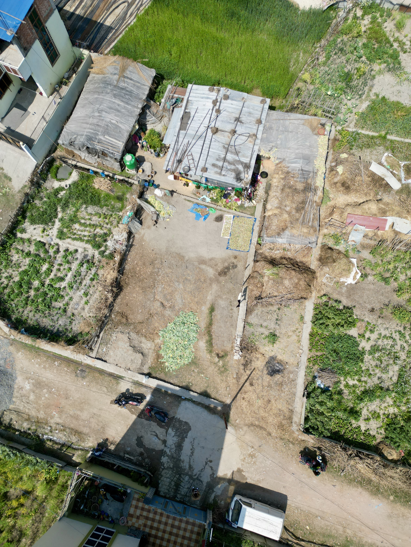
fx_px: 380
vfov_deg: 71.6
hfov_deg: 56.8
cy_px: 274
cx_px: 206
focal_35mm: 24
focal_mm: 6.72
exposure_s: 1/2500
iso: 110
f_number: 1.7
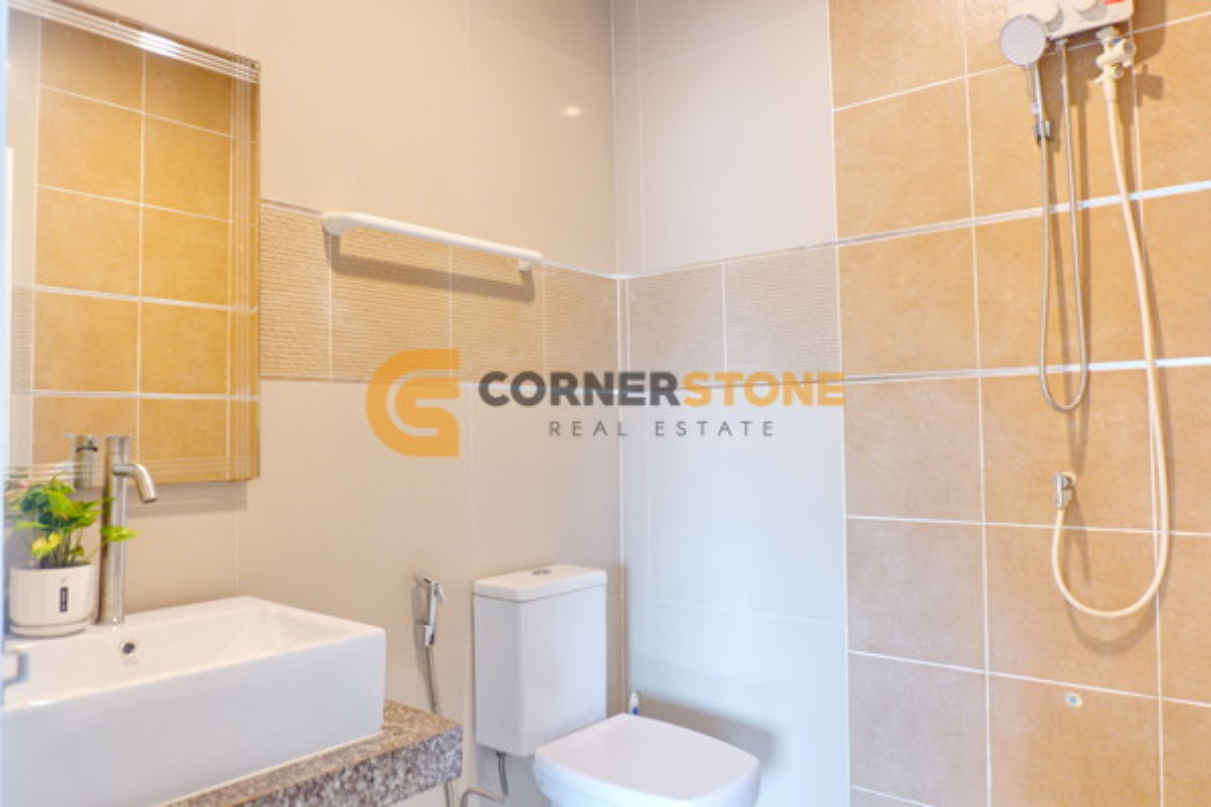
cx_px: 606
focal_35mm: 24
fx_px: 807
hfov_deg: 73.7
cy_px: 404
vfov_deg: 53.1
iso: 320
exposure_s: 1/25
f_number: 3.5
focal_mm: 16
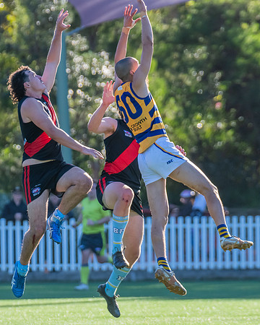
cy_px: 202
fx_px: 6420
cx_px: 144
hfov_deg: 2.3
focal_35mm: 667
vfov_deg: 2.9
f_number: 7.1
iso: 800
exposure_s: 1/1250
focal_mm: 380
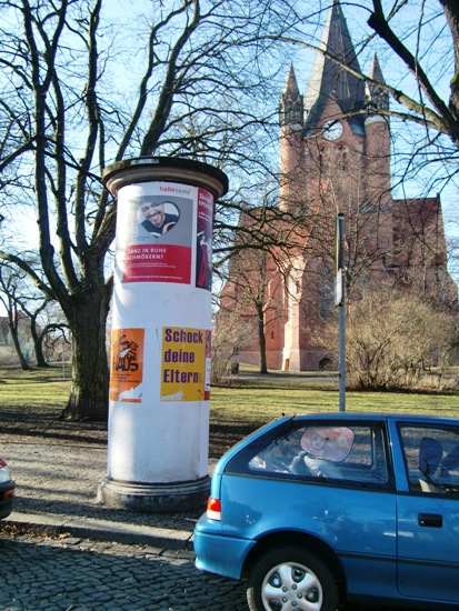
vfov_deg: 55.3
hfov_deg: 43.0
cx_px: 230
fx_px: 583
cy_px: 306
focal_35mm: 33
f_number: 2.7
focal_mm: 5.8
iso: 64
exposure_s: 1/250
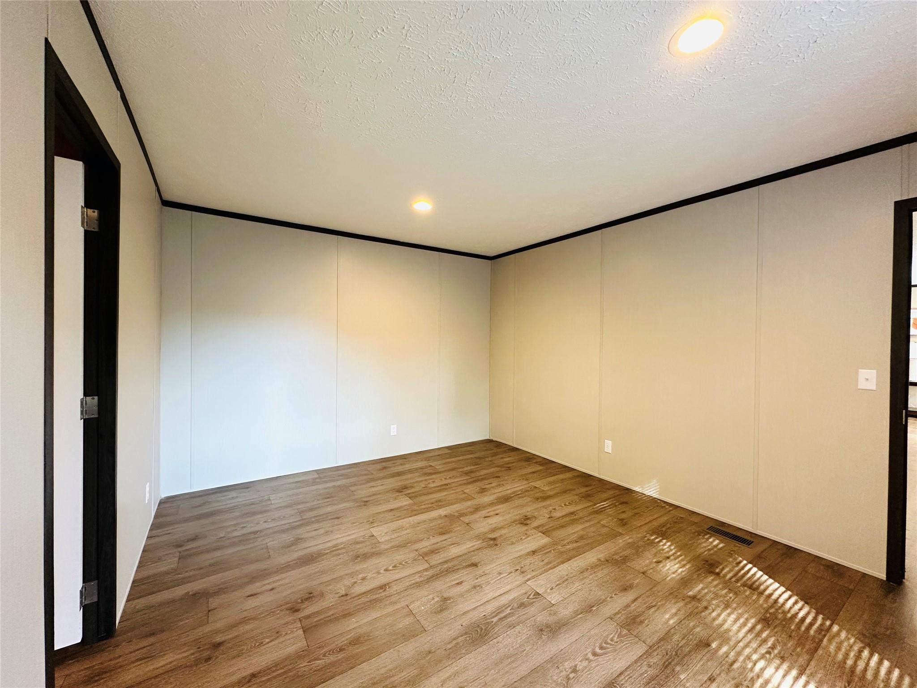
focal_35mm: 14
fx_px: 371
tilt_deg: -1.3
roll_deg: -0.2
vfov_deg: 85.7
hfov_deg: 102.1
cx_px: 458
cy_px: 344
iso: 200
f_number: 2.2
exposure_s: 1/60
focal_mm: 2.22
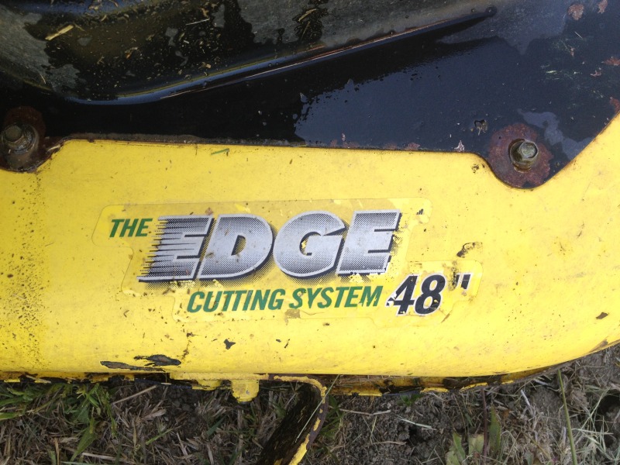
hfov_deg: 52.6
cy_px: 232
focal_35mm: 35
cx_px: 310
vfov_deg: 40.7
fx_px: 627
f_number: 2.4
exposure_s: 1/129
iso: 50
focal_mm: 4.28
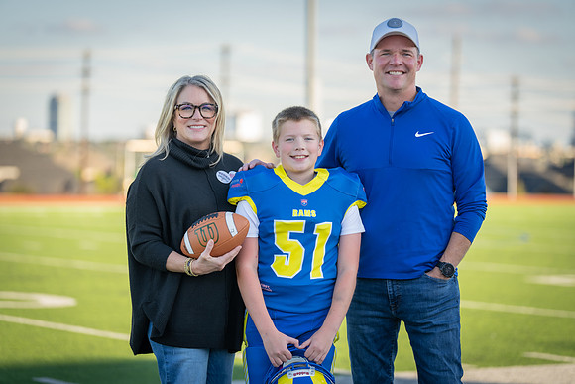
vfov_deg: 10.6
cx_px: 288
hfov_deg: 15.9
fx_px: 2061
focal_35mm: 129
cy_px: 192
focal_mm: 129
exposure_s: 1/400
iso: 100
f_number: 2.8
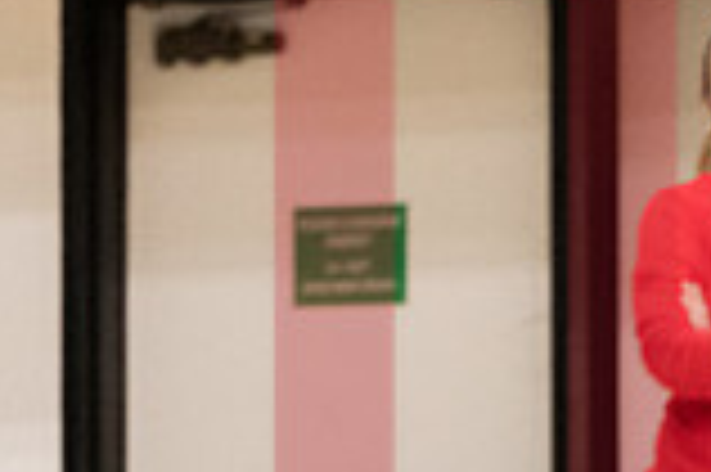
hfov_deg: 4.6
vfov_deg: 3.1
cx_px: -499
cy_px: 578
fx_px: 8760
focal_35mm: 444
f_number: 2.8
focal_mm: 75
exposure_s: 1/1600
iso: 5000
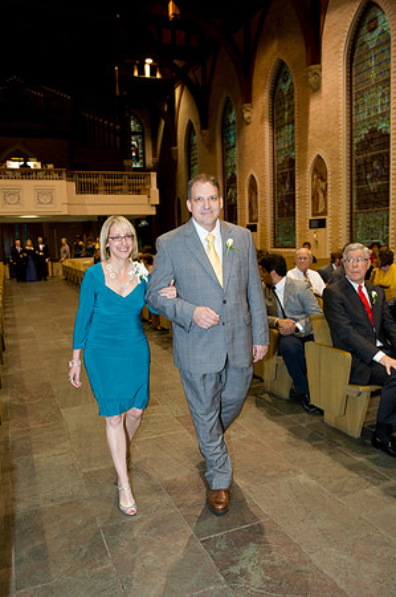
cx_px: 198
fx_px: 463
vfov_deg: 65.5
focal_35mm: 28
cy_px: 298
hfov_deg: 46.3
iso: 1250
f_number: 4.5
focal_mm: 28
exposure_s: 1/60
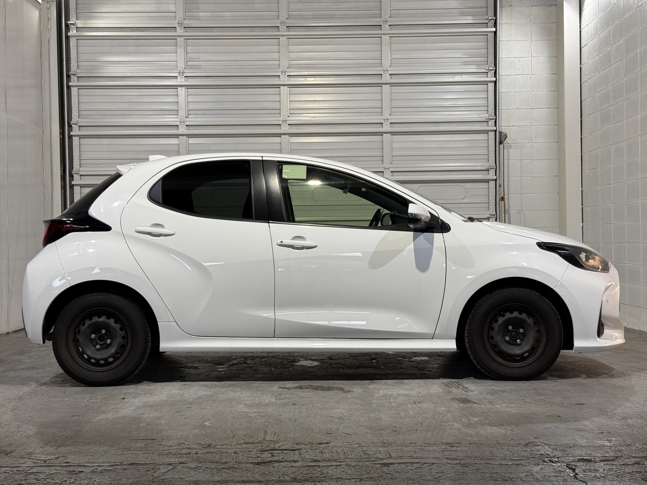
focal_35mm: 48
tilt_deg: +0.1
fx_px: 897
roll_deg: +0.7
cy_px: 242
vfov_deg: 30.3
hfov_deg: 39.7
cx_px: 324
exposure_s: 1/60
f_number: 1.78
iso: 50
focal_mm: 6.76
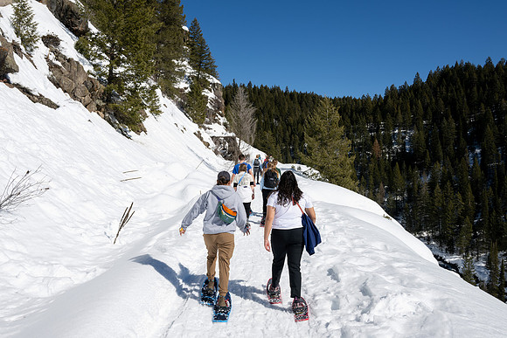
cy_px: 151
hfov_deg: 59.9
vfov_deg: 42.0
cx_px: 250
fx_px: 440
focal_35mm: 31
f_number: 9
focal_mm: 24.5
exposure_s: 1/250
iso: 80
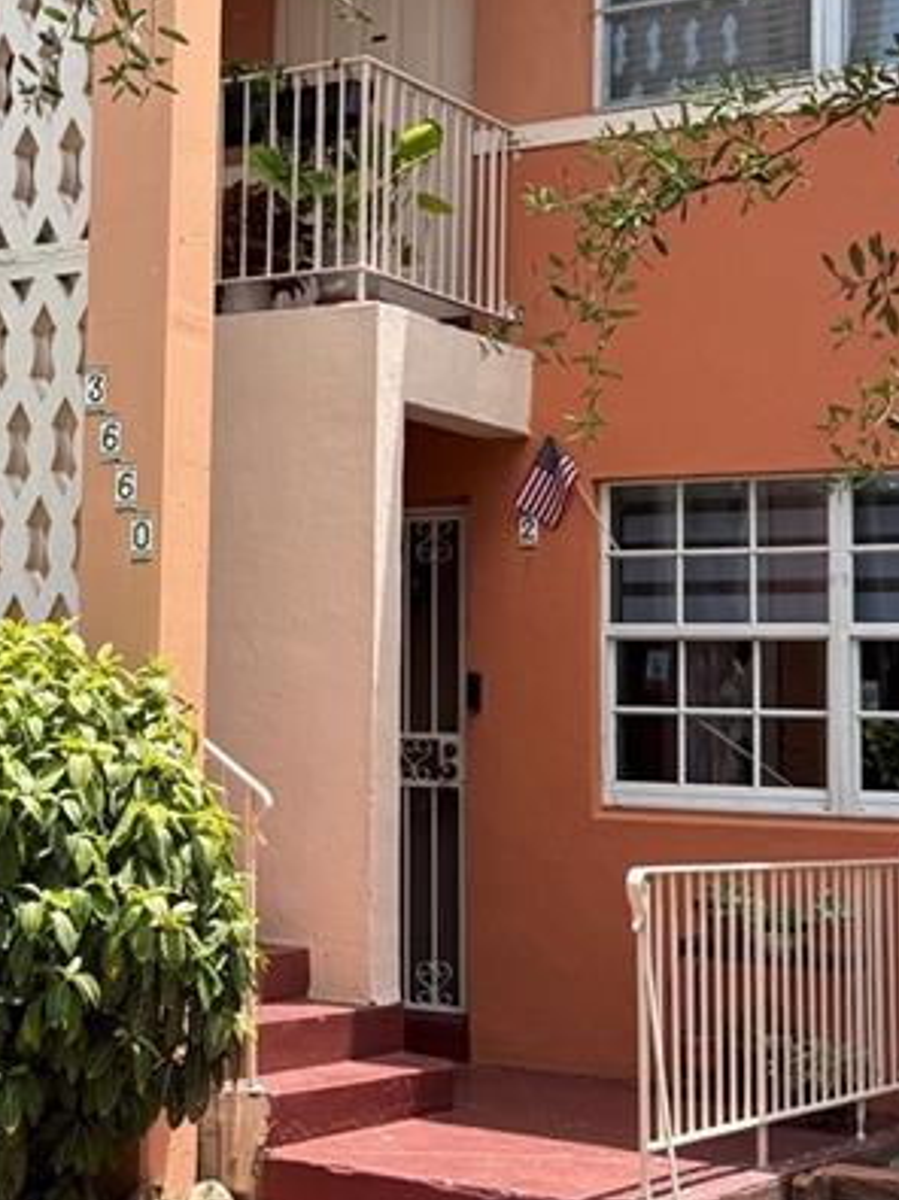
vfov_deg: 26.7
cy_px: 519
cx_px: 46
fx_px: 2529
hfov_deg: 19.7
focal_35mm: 73
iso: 80
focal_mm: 6.76
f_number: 1.78
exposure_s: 1/1812
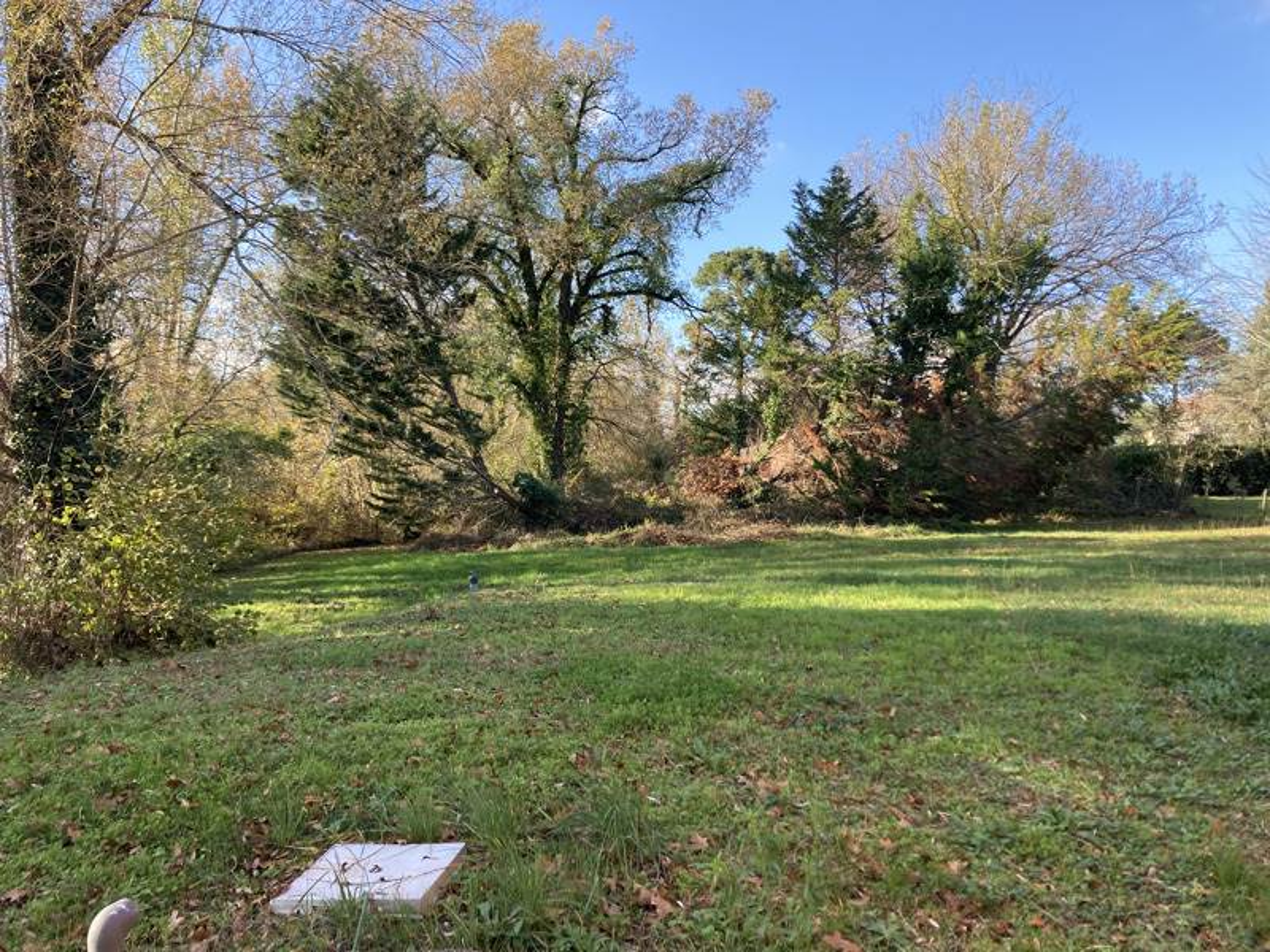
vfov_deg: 49.7
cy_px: 476
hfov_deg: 63.4
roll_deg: +1.0
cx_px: 635
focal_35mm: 28
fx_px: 1027
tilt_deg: +0.0
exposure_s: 1/343
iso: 20
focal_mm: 3.99
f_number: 1.8
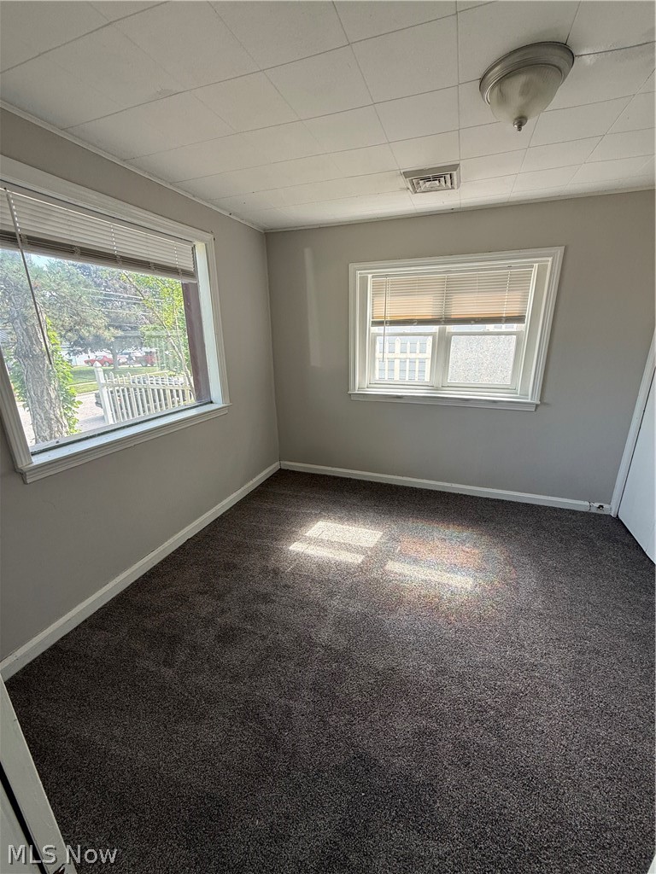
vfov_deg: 102.1
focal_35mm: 14
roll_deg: +0.6
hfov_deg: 85.7
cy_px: 437
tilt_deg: -15.9
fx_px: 354
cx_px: 328
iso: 64
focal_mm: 2.22
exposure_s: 1/101
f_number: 2.2
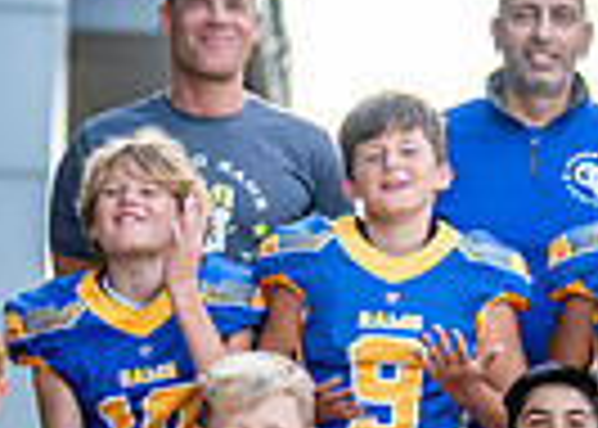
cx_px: 687
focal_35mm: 279
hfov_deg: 7.2
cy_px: 538
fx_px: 4738
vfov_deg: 5.1
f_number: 1.2
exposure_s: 1/1600
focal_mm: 50
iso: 200
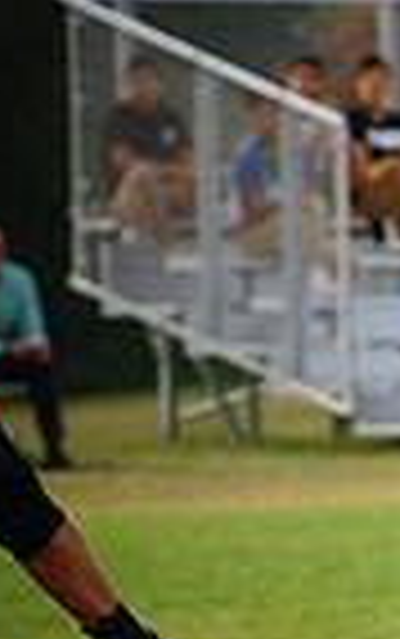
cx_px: 1245
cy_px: 502
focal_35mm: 832
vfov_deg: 2.5
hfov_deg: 1.6
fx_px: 14483
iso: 500
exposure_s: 1/800
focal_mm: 200
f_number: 5
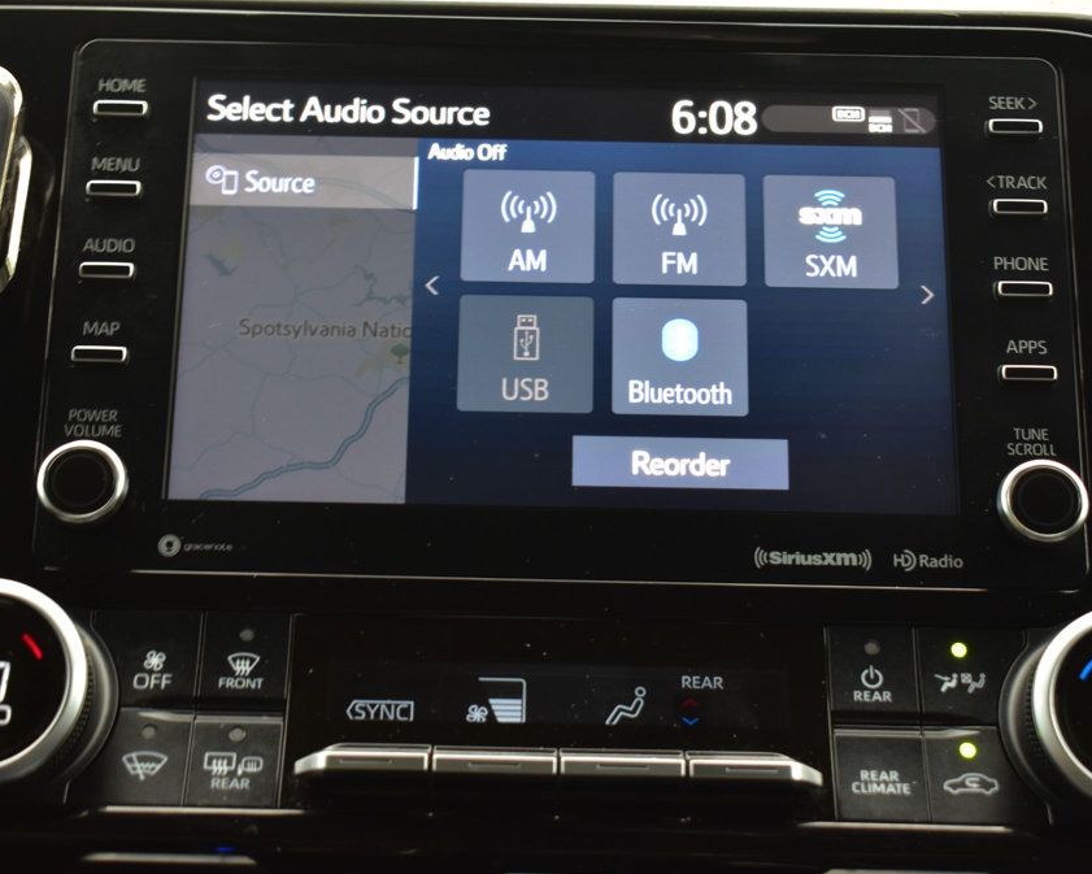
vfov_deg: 21.3
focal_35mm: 72
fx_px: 2327
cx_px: 531
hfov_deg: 26.4
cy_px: 439
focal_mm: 42
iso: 900
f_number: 6.3
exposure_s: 1/15
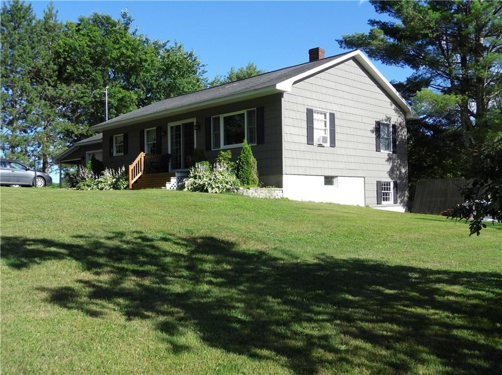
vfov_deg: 39.6
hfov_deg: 51.4
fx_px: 521
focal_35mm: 36
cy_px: 188
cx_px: 251
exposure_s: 1/640
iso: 100
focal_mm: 6.4
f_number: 4
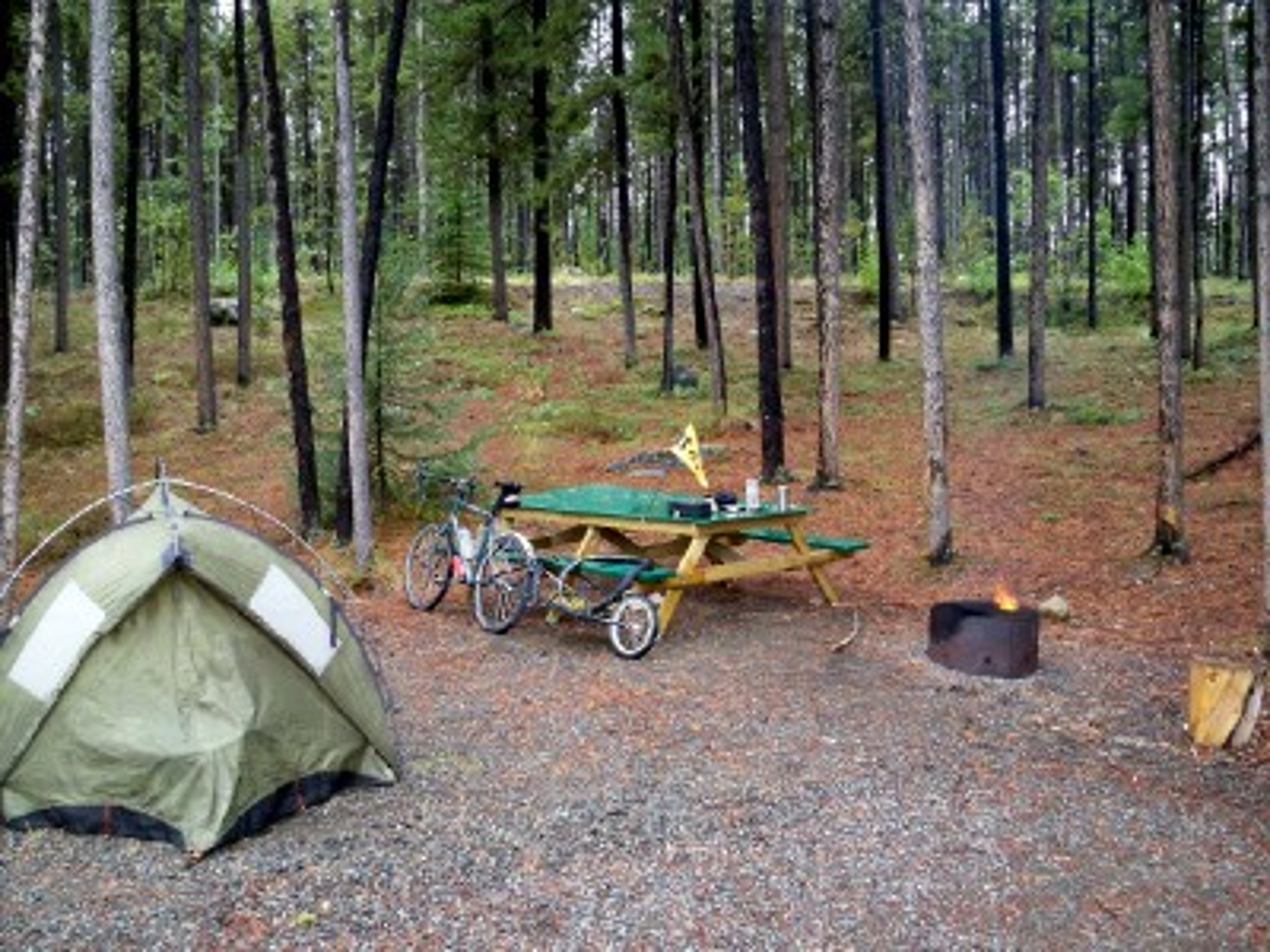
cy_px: 476
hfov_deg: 52.6
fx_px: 1284
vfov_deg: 40.7
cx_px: 635
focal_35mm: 35
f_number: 3.1
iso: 200
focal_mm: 6.3
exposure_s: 1/60
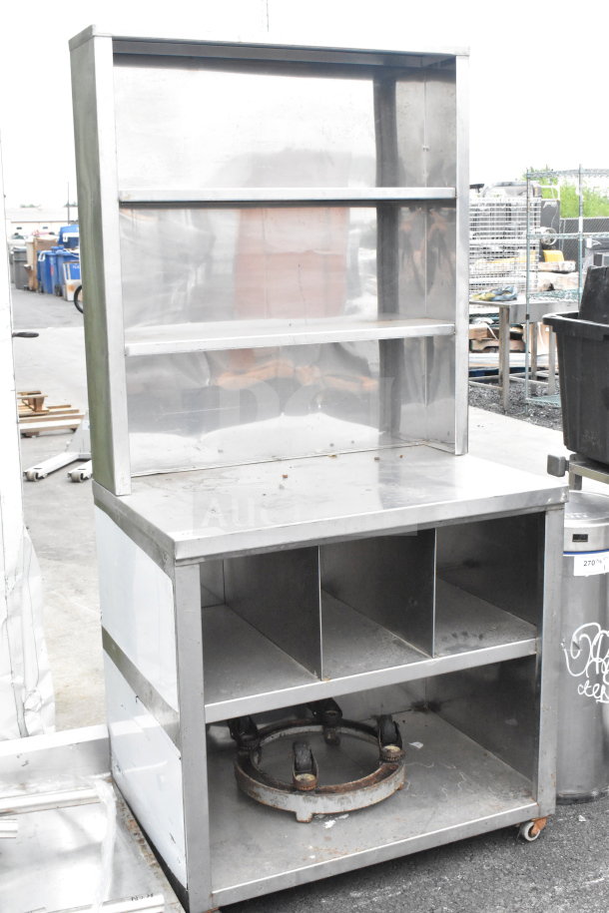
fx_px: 1104
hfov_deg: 30.8
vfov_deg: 45.0
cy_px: 456
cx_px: 304
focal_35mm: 44
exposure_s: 1/640
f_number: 14
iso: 6400
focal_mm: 29
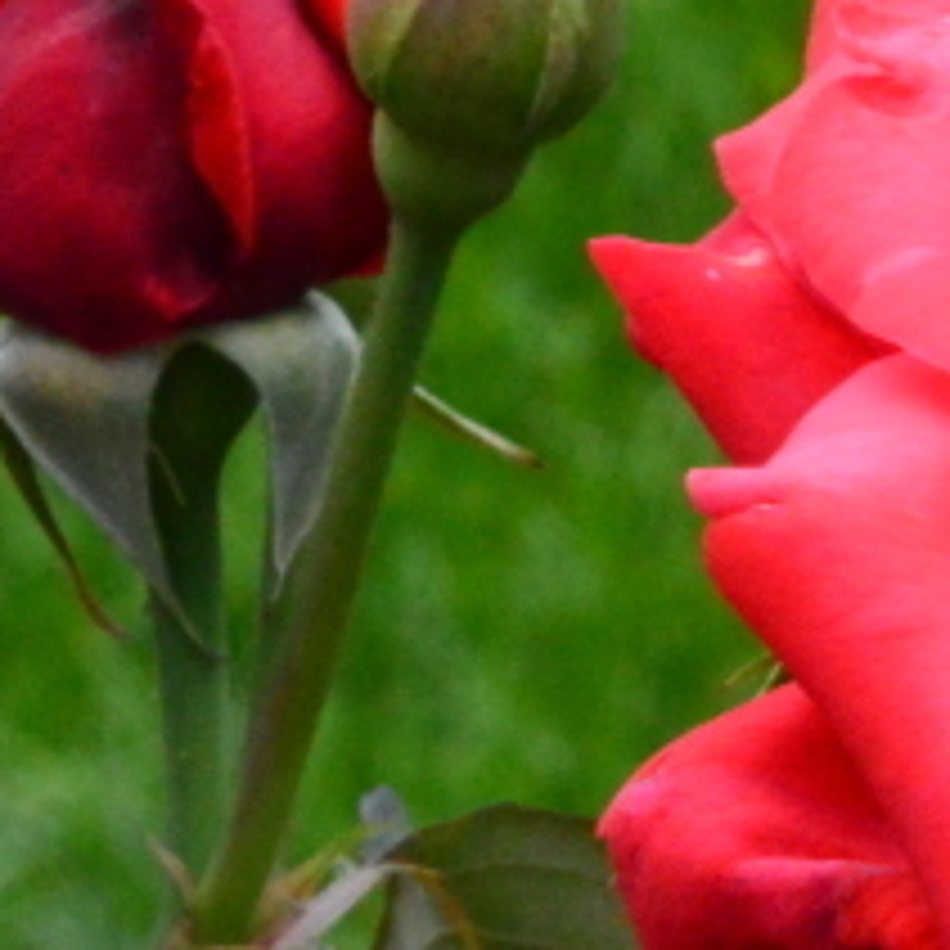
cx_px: 1166
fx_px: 21114
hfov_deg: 2.6
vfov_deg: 2.6
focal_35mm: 680
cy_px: 750
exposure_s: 1/250
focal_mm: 110
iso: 3200
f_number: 32
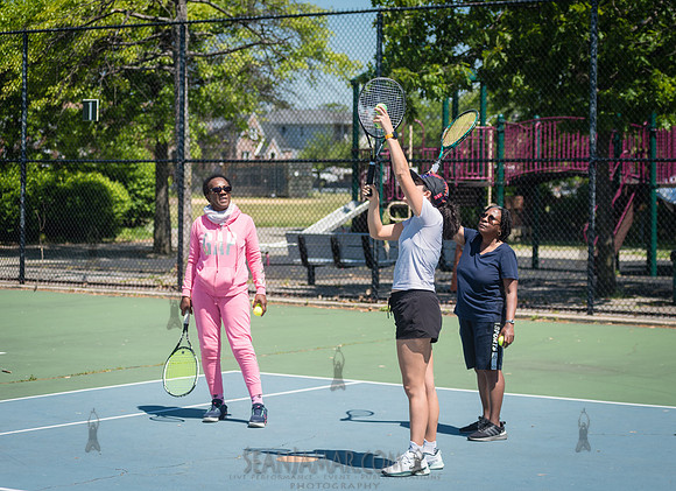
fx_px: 1850
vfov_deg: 15.1
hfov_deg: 20.7
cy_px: 220
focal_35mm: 96
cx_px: 404
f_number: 3.5
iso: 200
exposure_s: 1/2000
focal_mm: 80
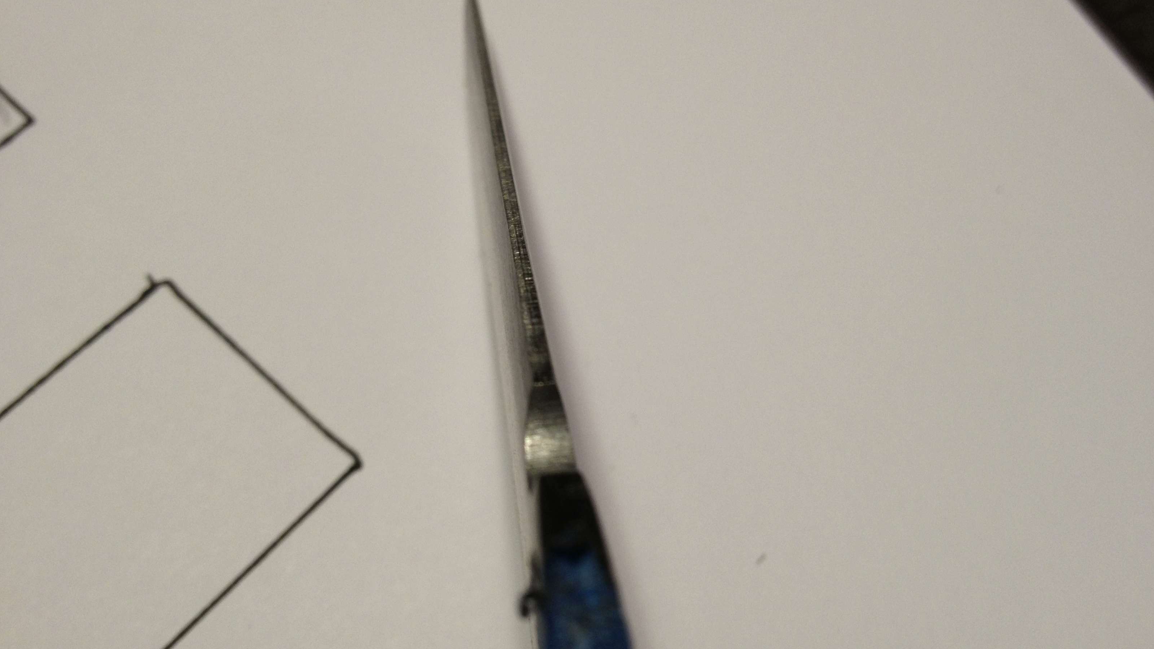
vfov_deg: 30.4
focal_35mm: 39
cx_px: 578
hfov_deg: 51.6
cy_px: 278
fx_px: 1193
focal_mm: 4.28
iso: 50
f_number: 2.4
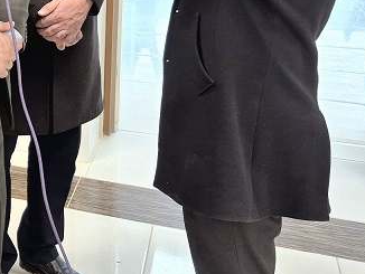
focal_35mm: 62
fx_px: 654
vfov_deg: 22.8
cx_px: -111
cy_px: 6
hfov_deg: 26.4
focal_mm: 5.4
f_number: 1.8
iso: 80
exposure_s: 1/182
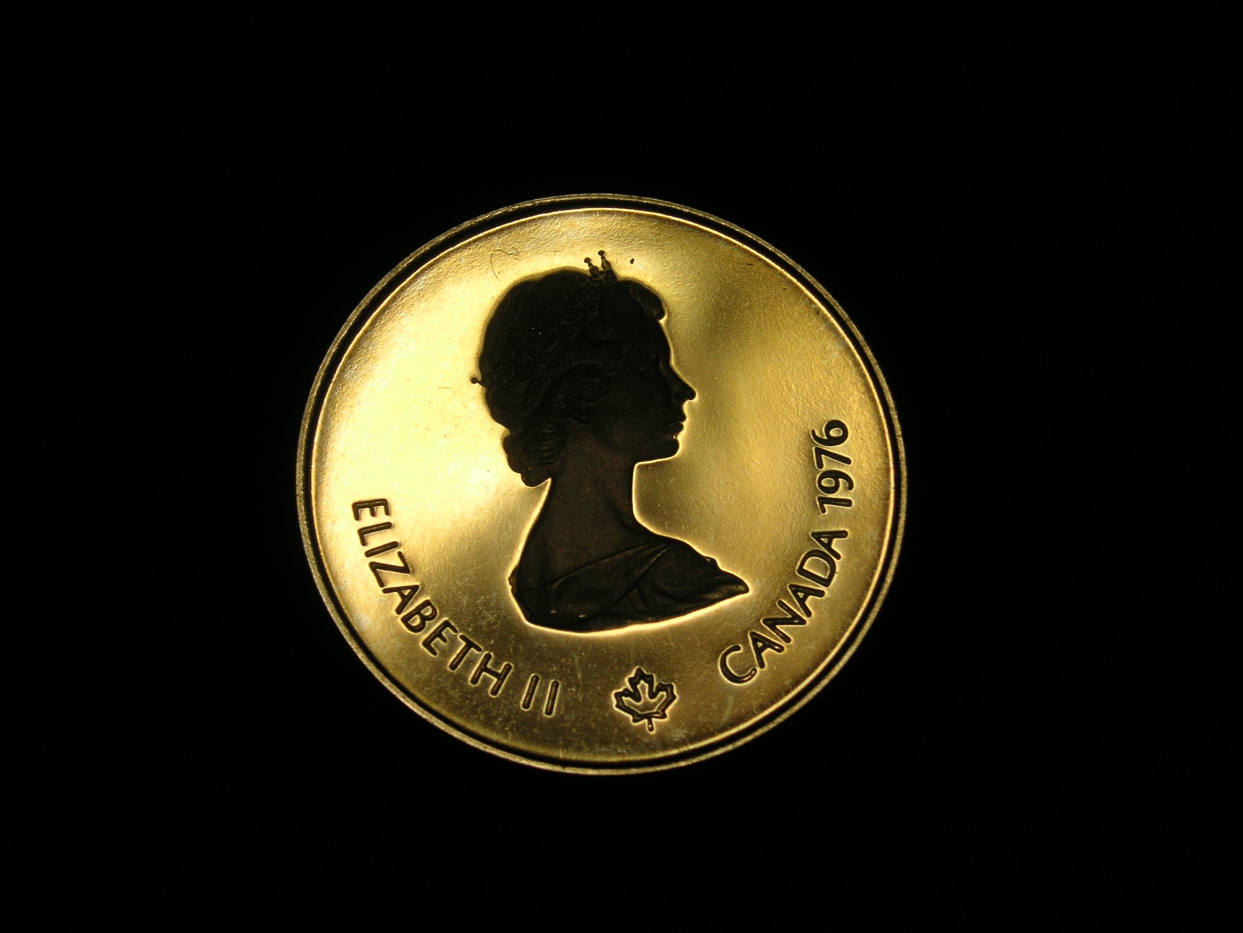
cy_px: 470
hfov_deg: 21.8
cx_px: 633
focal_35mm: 90
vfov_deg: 16.4
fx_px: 3232
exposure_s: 1/180
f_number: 4.7
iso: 50
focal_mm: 14.6
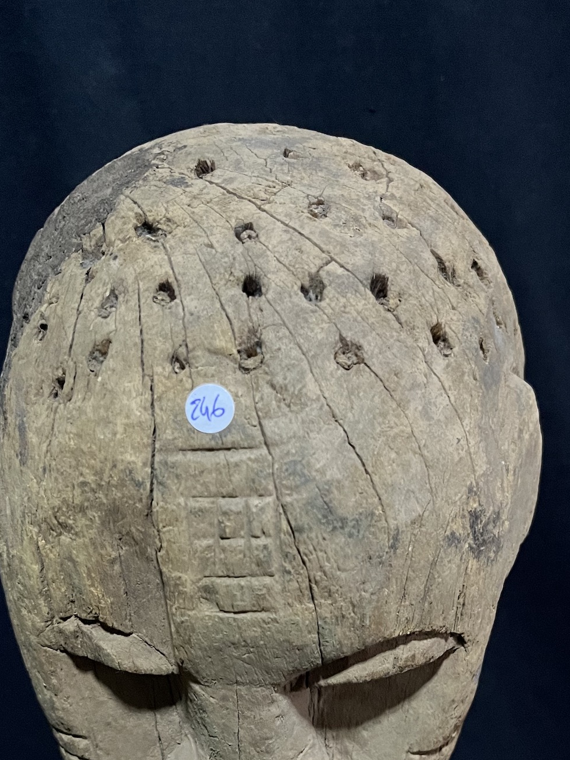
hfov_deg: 32.9
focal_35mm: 44
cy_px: 592
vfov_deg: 41.4
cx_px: 309
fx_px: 966
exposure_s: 1/40
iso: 640
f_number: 1.6
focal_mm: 5.1
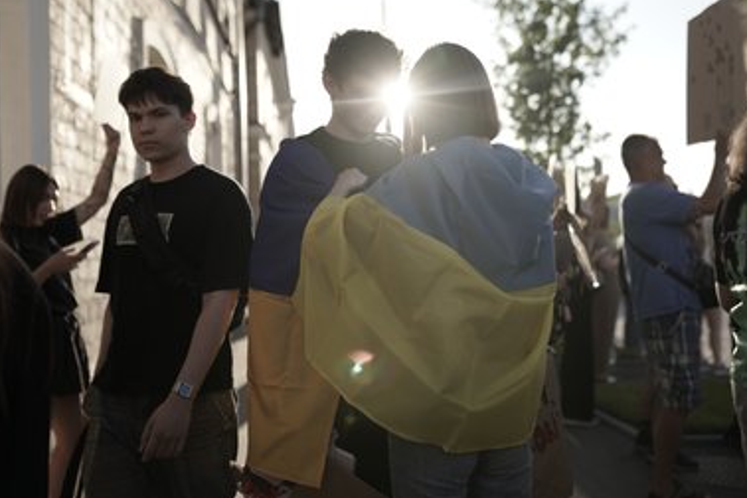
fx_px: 768
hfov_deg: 51.9
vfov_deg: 35.9
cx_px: 379
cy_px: 237
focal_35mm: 37
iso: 200
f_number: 2
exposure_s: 1/2500
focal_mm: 35
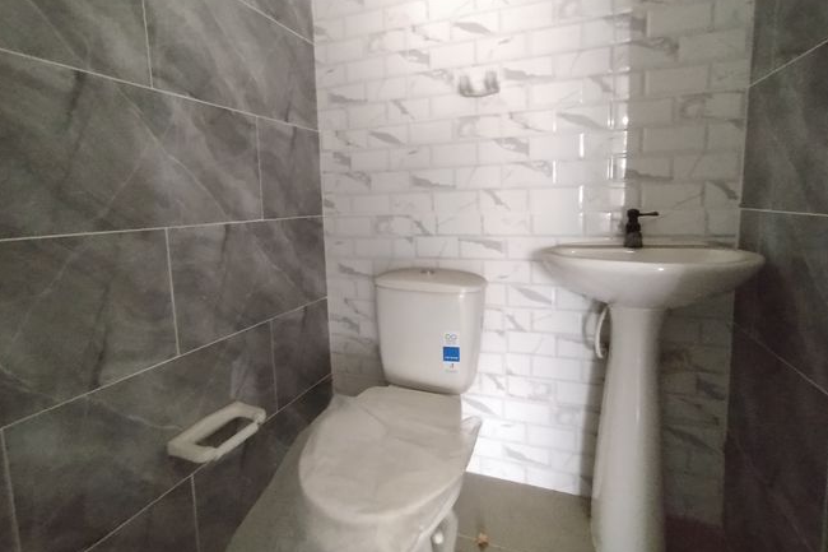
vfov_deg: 73.4
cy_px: 243
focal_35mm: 16
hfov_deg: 96.8
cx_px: 416
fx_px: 368
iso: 1600
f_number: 2.2
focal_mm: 1.65
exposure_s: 1/17
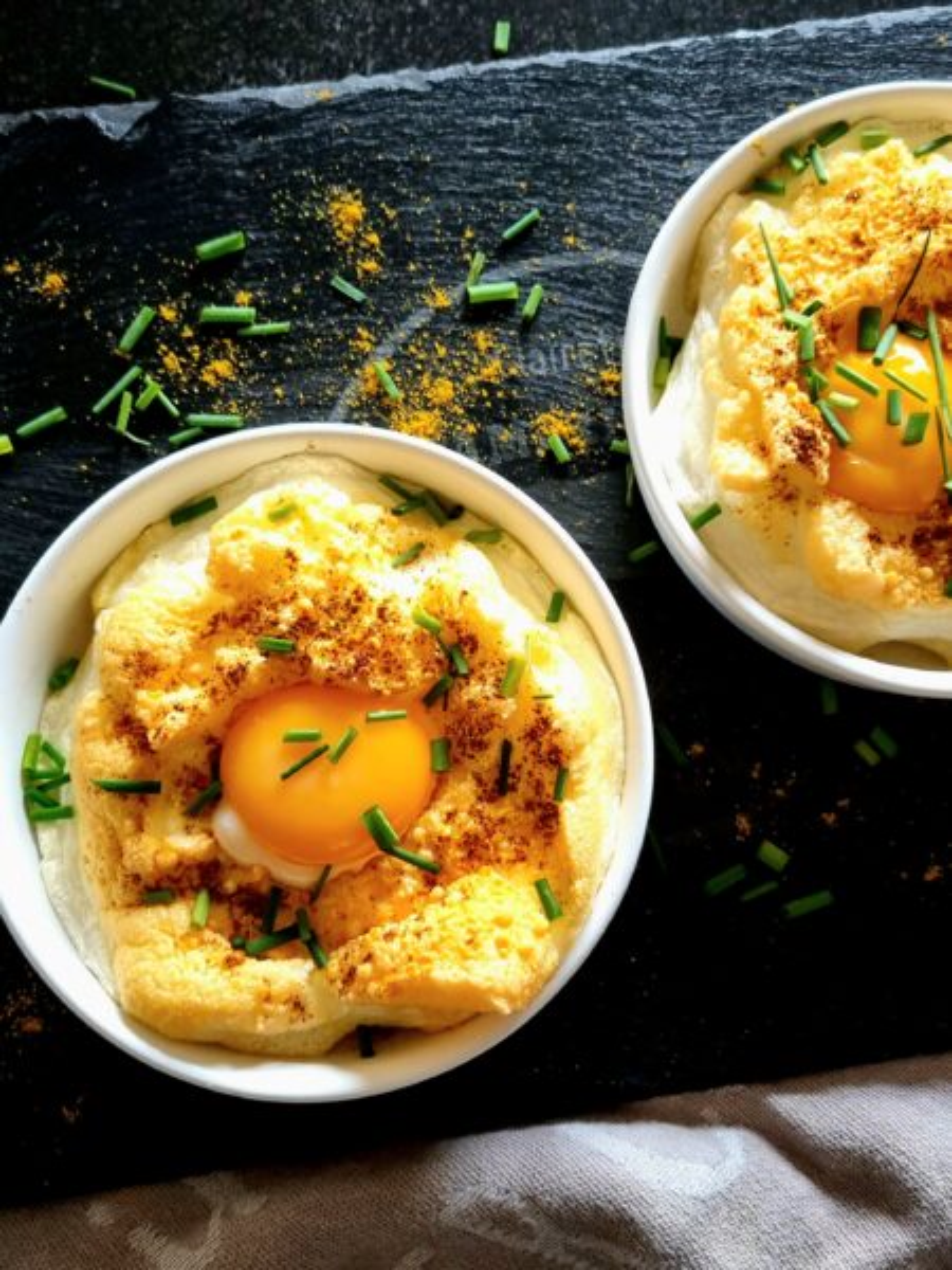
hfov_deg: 53.1
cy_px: 635
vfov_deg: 67.3
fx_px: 953
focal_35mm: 26
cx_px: 476
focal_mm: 5.4
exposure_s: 1/50
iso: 160
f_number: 1.8
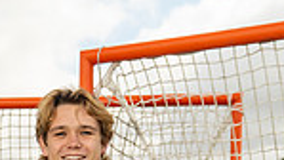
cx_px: 59
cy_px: 392
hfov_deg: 16.4
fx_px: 979
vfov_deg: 8.5
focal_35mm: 130
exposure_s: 1/250
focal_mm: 41
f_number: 3.5
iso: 200
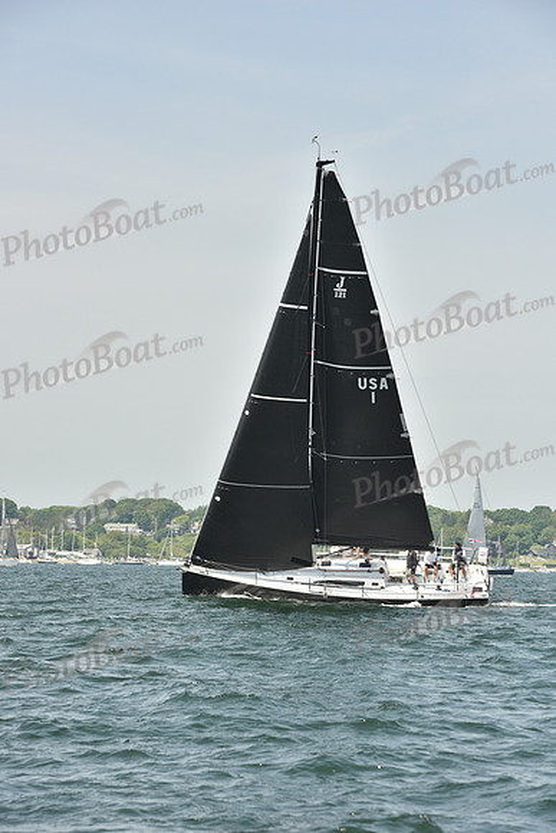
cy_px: 416
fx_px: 2778
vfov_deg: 17.1
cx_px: 278
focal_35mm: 120
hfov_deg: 11.4
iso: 400
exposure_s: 1/1000
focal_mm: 120
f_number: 9
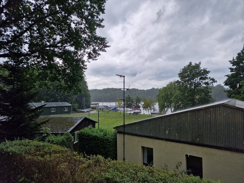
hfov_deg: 73.9
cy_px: 92
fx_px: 162
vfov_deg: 58.9
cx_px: 122
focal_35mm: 23
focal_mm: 6.4
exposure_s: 1/700
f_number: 1.8
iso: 50
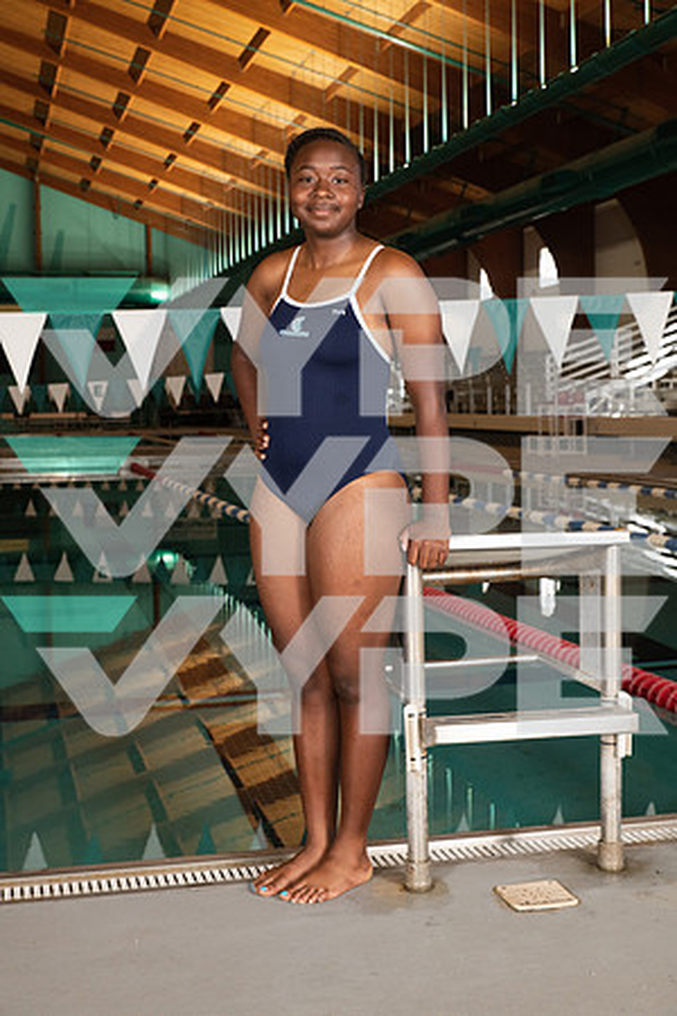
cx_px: 338
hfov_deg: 27.0
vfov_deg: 39.6
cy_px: 508
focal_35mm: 50
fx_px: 1410
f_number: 7.1
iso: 800
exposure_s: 1/250
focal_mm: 50
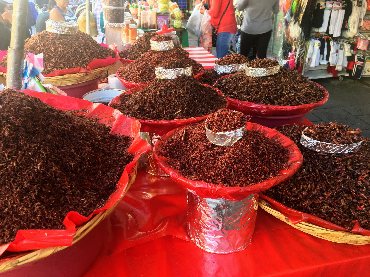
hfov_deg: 61.7
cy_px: 138
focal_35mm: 29
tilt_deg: -26.6
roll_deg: -0.5
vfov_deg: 48.2
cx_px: 185
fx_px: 310
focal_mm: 4.15
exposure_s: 1/40
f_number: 2.2
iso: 25
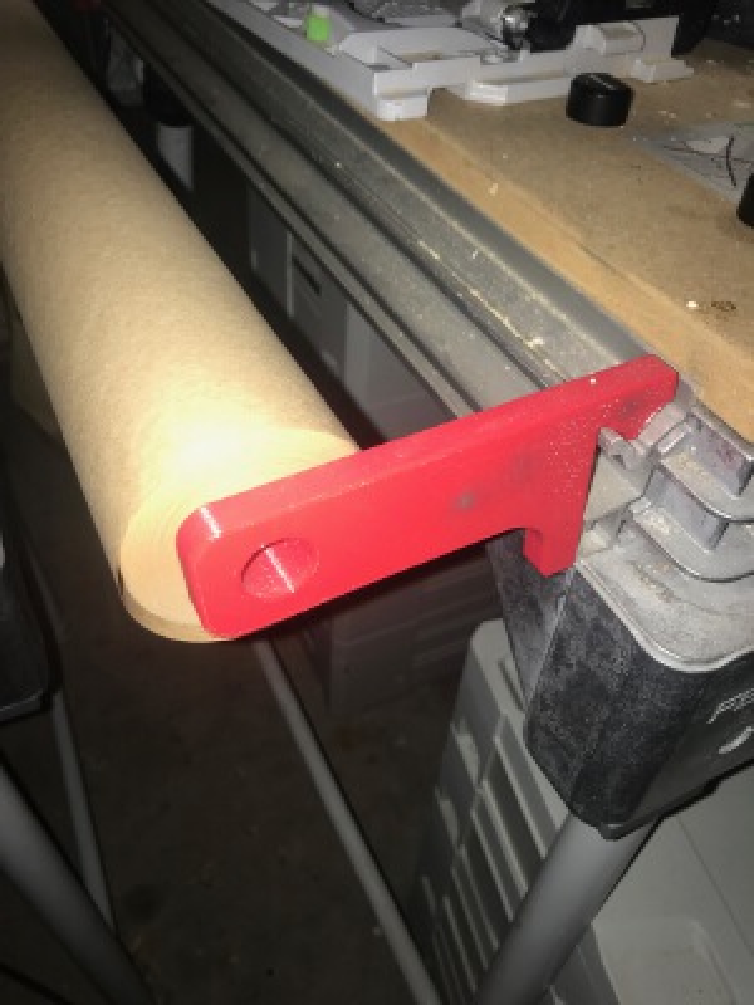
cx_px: 377
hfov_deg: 49.7
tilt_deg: -42.9
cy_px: 502
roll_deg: -4.8
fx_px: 813
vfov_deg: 63.4
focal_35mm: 28
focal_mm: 3.99
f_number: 1.8
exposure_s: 1/34
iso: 20
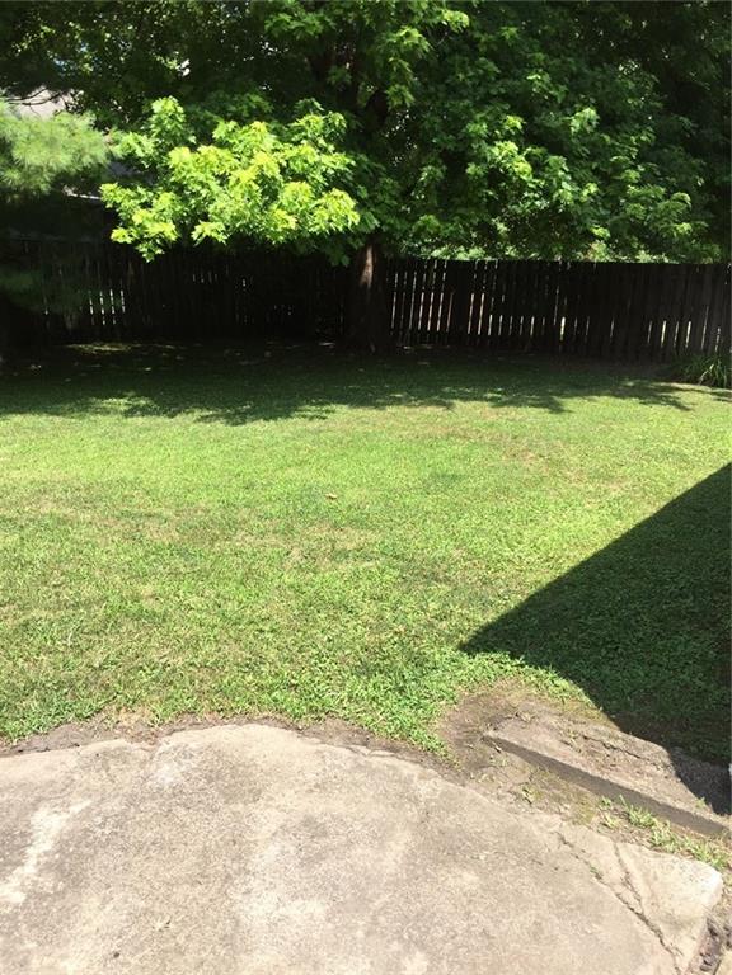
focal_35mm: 29
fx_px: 818
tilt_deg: -12.5
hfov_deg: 48.2
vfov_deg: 61.7
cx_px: 366
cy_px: 488
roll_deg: -1.9
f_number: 2.2
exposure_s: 1/942
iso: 32
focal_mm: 4.15
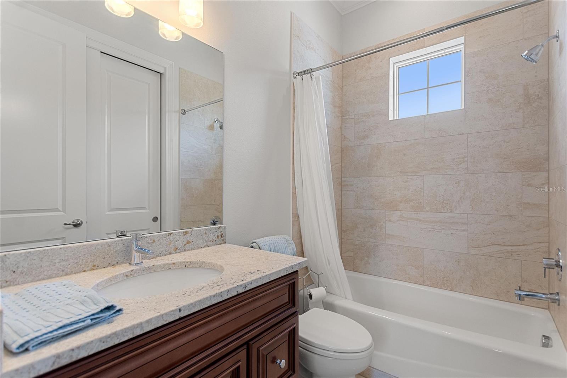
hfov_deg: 100.4
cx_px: 284
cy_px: 189
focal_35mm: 15
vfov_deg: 77.3
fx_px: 236
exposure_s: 1/25
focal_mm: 10
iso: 400
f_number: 4.5
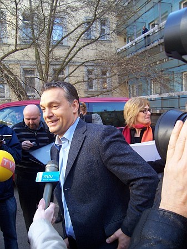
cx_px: 94
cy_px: 124
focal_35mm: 34
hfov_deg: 41.8
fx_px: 245
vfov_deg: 54.0
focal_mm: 5.6
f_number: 2.7
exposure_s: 1/125
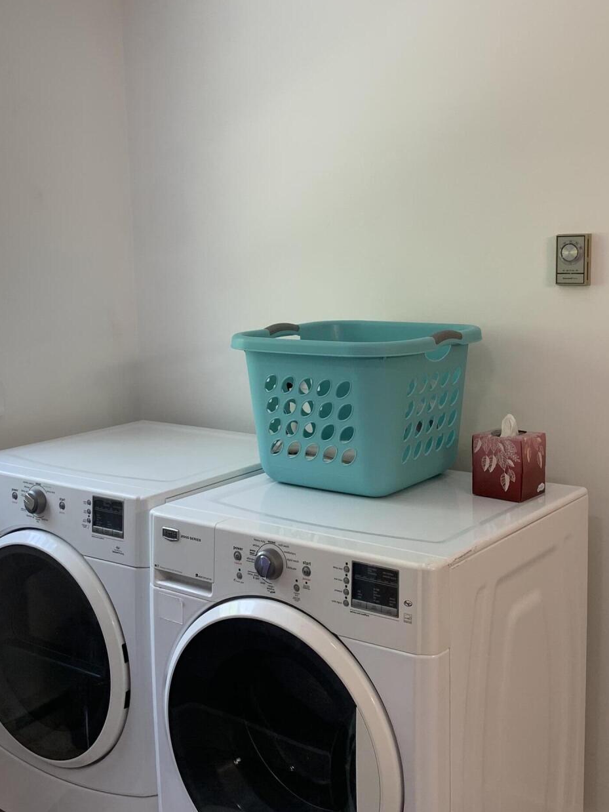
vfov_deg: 44.8
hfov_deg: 34.4
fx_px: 985
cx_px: 321
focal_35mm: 42
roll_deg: +1.1
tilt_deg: -6.0
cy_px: 378
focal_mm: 4.25
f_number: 1.8
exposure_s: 1/60
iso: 50
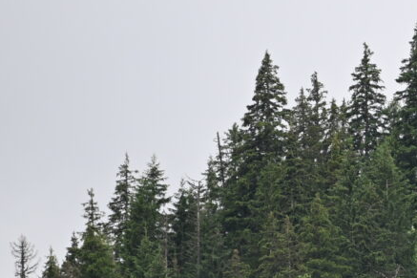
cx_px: 1068
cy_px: 429
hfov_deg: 2.9
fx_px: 8140
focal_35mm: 703
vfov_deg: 2.0
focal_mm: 120
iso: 100
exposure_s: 1/200
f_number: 4
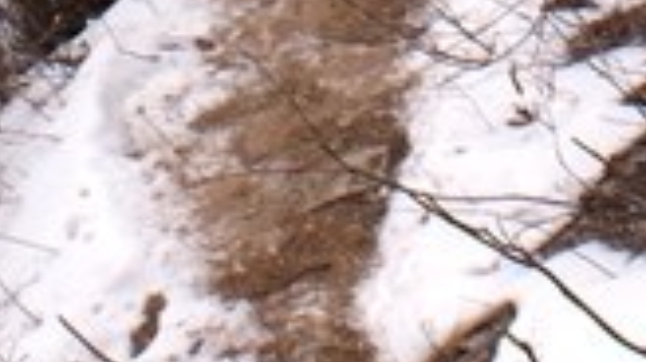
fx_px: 2961
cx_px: 378
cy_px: -761
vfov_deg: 6.4
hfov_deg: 12.4
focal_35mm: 173
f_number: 8
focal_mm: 18
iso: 100
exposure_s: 1/30
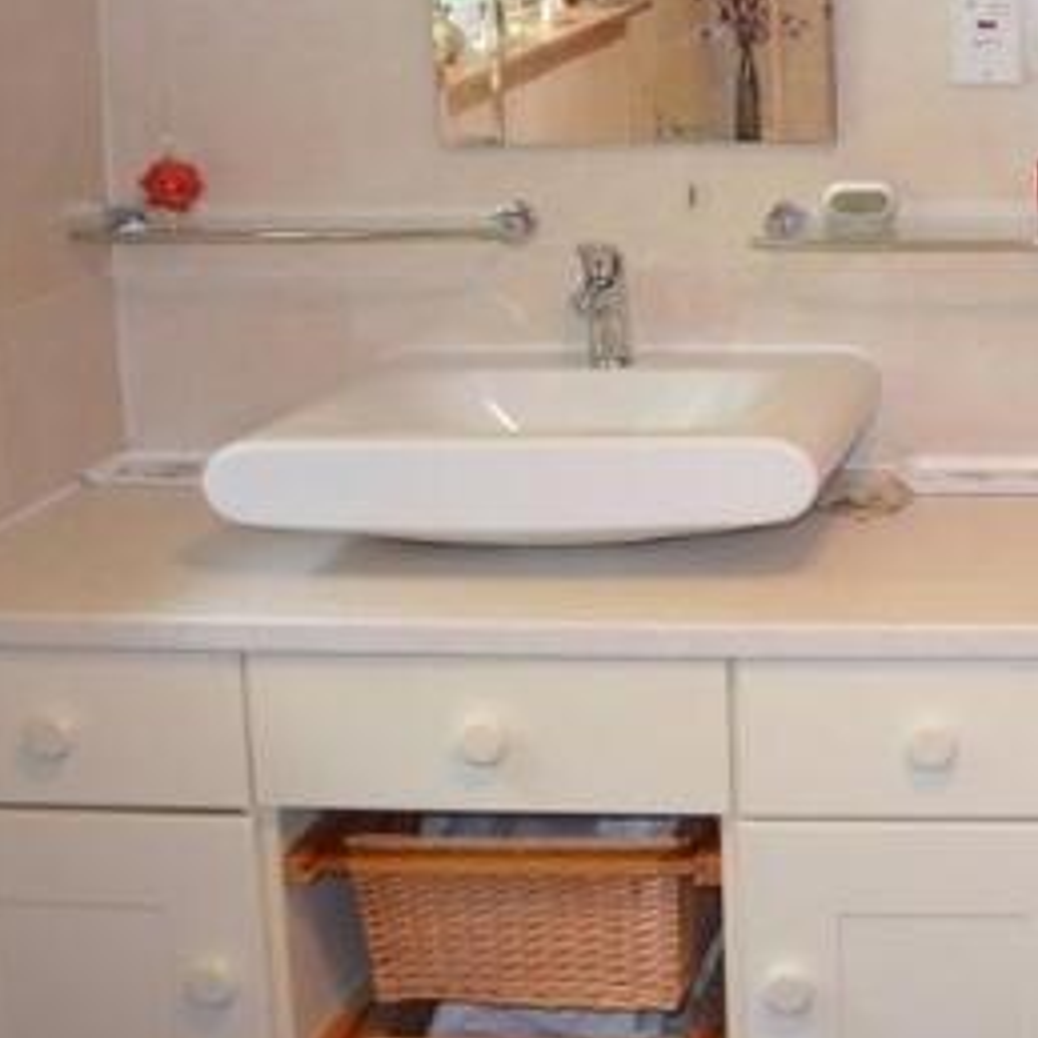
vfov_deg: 28.8
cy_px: 186
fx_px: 1968
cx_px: 1202
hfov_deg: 26.7
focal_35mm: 58
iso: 900
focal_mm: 18
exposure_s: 1/60
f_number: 3.5
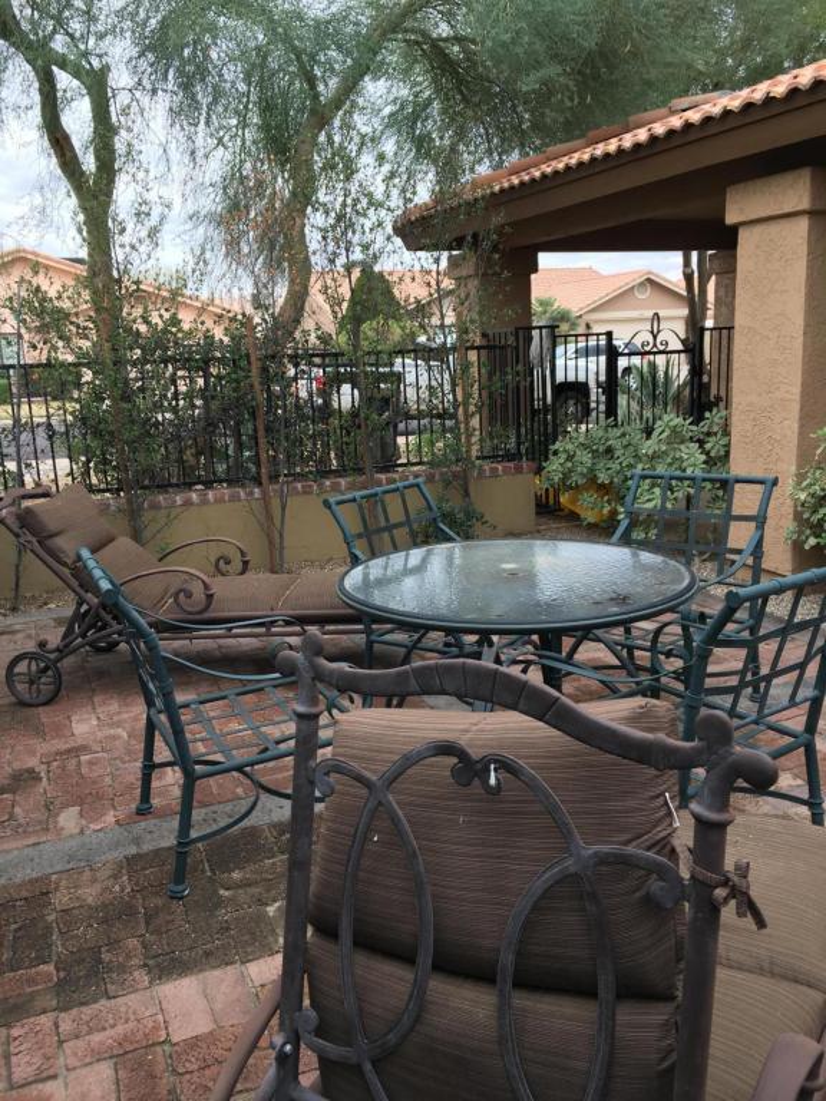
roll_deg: +2.5
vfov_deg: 61.7
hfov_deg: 48.2
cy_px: 550
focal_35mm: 29
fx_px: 923
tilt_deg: -10.4
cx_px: 413
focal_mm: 4.15
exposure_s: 1/60
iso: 32
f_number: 2.2
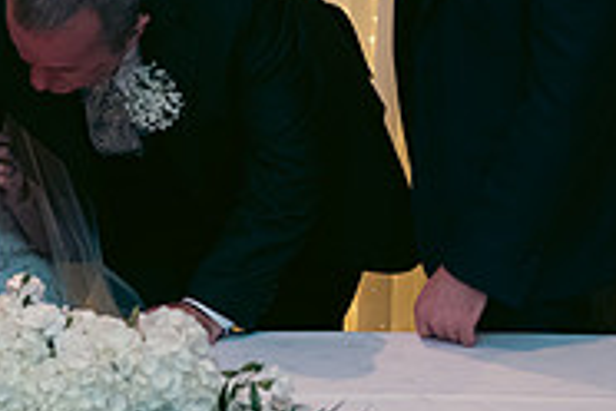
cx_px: -86
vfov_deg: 9.1
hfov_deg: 13.4
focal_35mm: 150
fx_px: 2566
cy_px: 8
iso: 800
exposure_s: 1/160
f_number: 3.5
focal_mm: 48
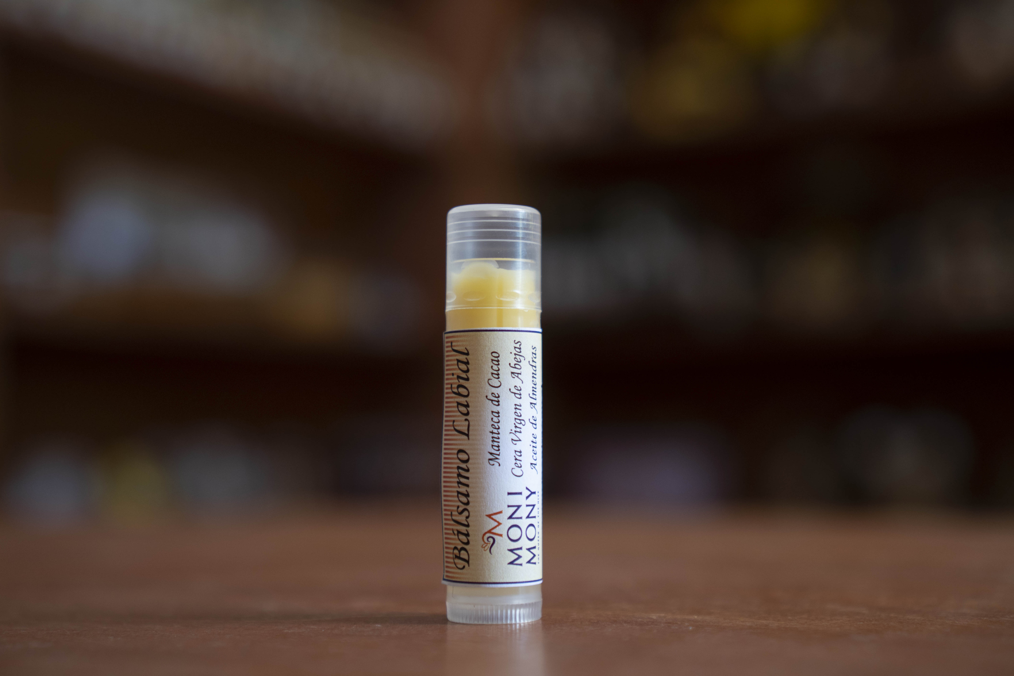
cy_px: 338
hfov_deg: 37.9
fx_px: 1479
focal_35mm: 52
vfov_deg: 25.8
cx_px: 507
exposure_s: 1/100
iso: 400
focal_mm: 35
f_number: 2.5
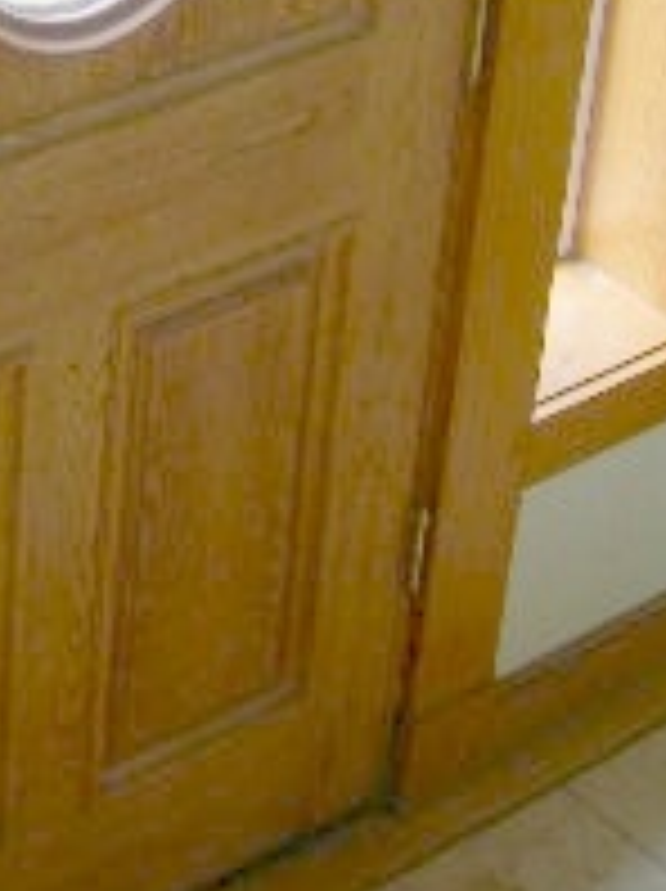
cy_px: -356
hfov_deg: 11.9
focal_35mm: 123
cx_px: -9
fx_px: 3162
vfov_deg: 15.1
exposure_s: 1/30
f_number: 2.8
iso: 50
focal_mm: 7.8
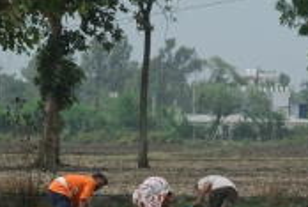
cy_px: 266
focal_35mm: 658
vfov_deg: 2.1
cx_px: 126
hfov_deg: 3.1
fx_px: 5644
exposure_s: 1/2000
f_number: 8
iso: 450
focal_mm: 85
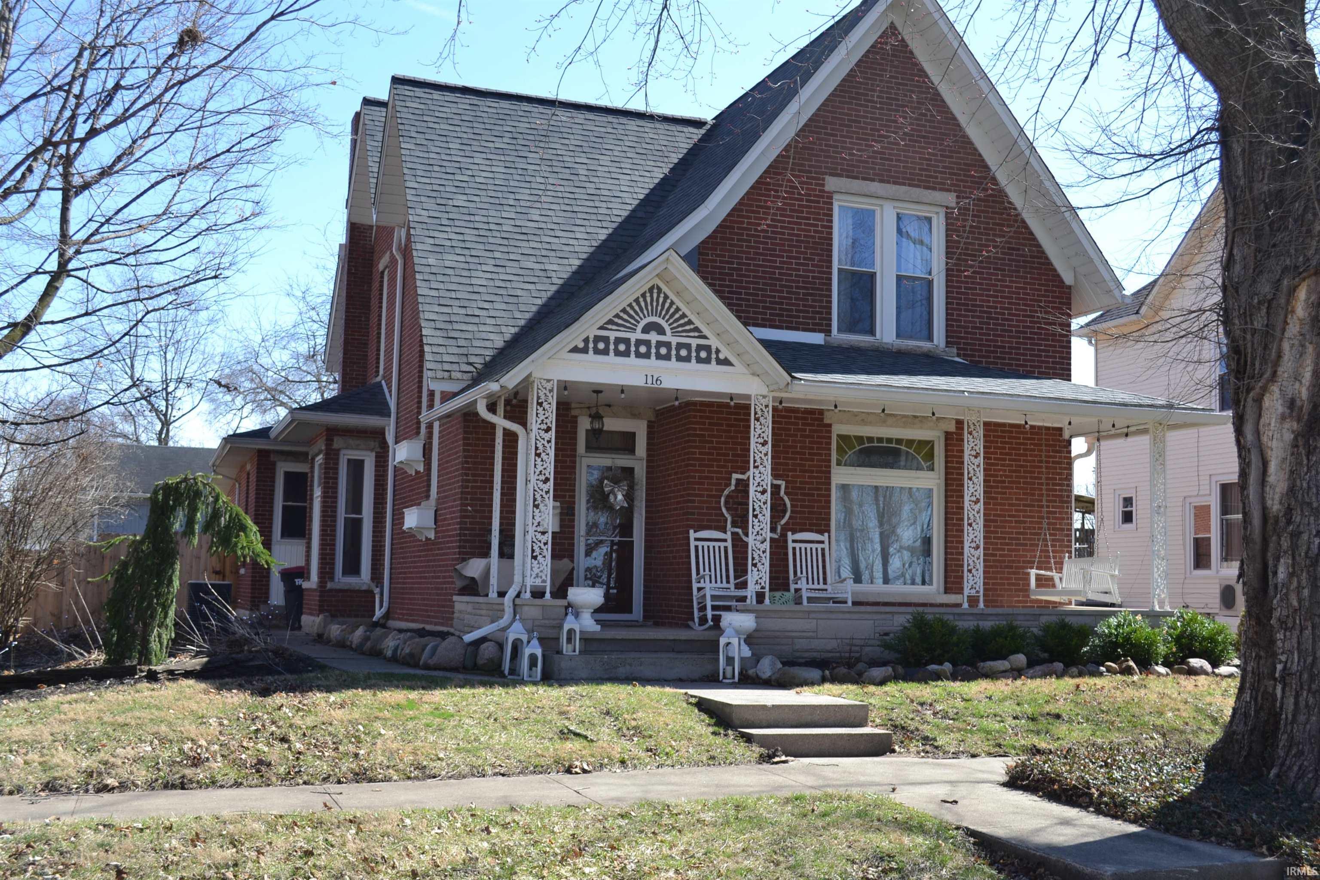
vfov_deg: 34.2
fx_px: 1430
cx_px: 660
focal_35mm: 39
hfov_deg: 49.6
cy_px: 440
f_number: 6.3
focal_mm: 26
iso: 100
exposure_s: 1/160
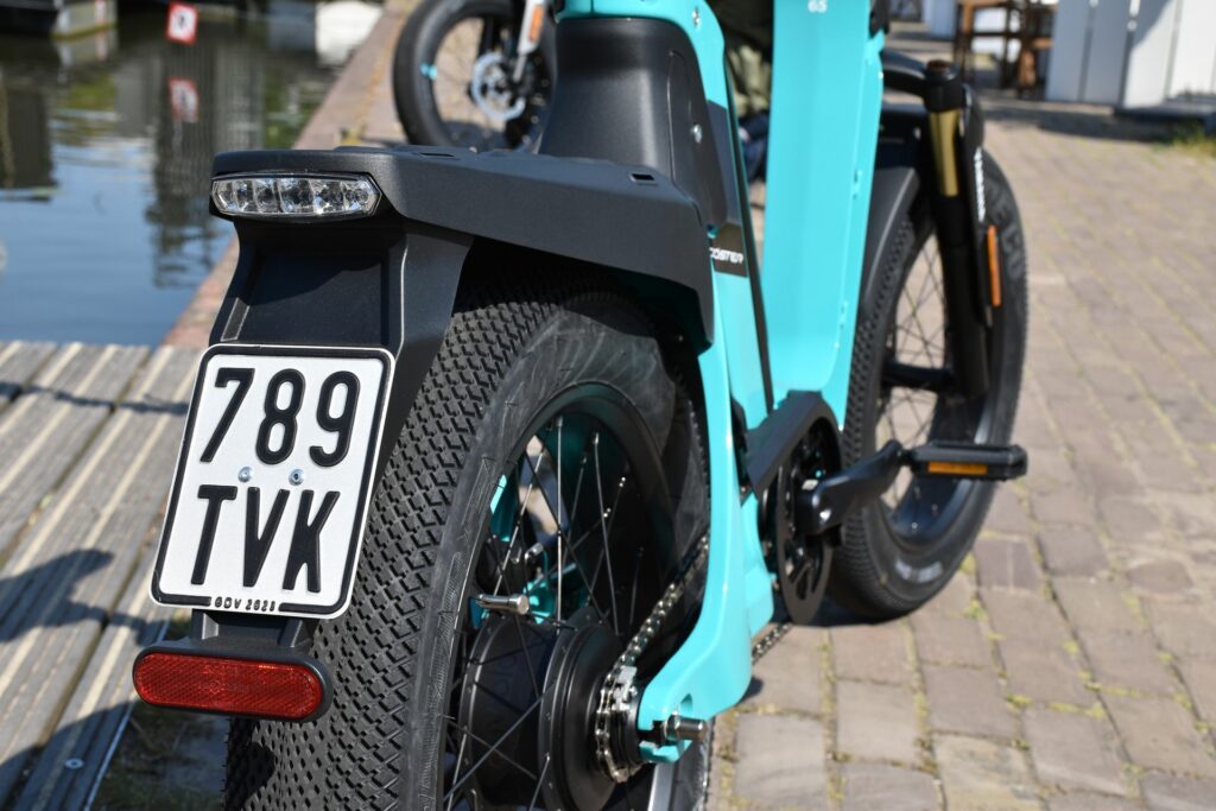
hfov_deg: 37.8
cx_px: 608
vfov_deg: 25.8
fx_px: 1773
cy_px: 406
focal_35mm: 52
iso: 200
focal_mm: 35
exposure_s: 1/400
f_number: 8
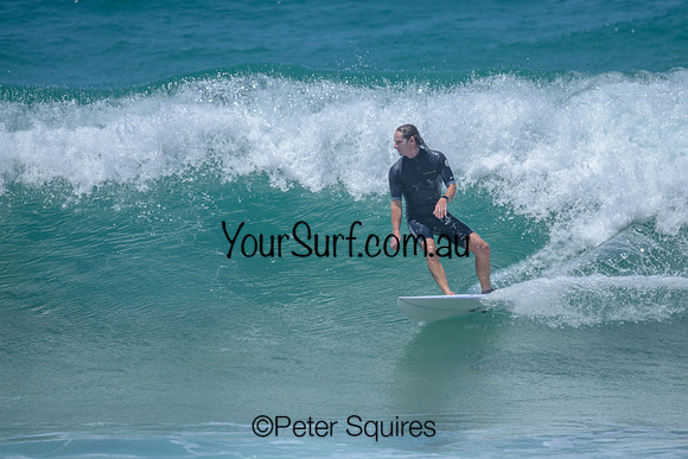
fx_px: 19184
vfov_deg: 1.4
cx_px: 421
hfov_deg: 2.1
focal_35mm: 1004
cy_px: 171
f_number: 6.3
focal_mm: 800
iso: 220
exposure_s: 1/2500
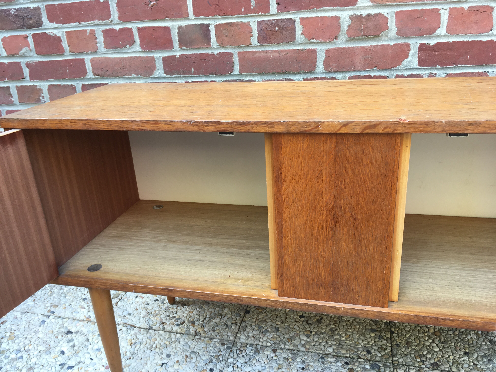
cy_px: 186
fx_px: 416
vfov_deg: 48.2
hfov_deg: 61.7
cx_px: 248
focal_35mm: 29
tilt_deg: -19.3
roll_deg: +5.1
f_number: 2.2
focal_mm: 4.15
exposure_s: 1/50
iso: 25
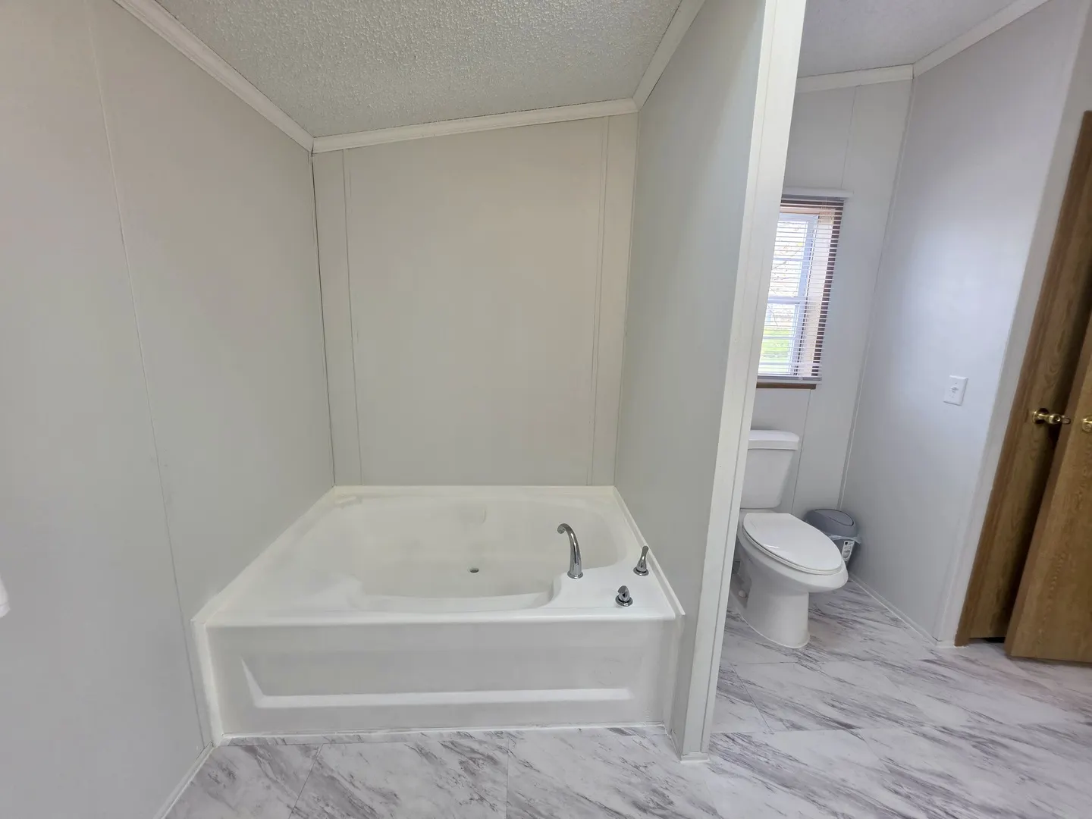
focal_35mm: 13
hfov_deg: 106.2
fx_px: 410
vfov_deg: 89.9
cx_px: 546
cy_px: 410
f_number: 1.9
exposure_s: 1/120
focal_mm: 2.2
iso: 125
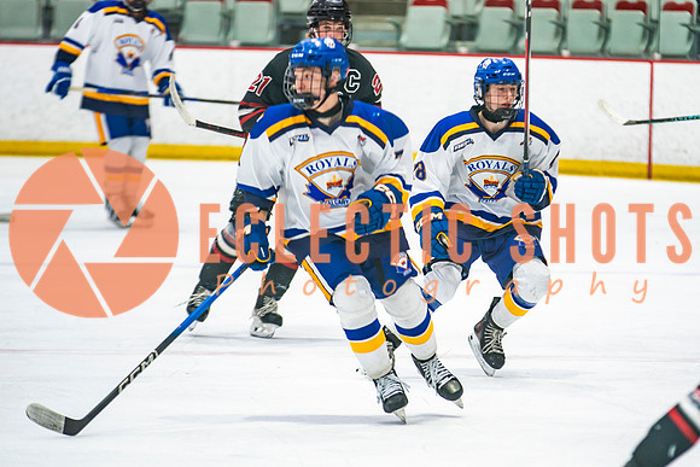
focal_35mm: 337
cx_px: 470
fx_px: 6558
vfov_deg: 4.1
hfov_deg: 6.1
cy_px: 226
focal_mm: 200
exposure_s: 1/640
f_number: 2.8
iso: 640
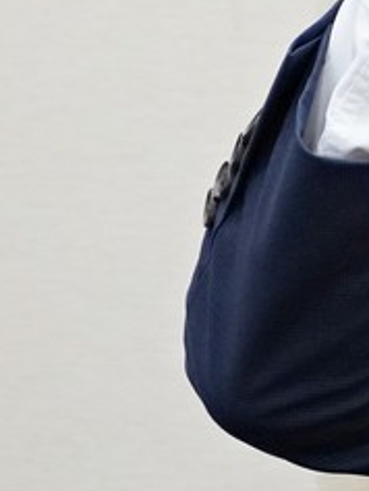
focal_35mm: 333
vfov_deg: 5.9
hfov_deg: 4.4
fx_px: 4728
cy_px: 8
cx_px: 684
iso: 2000
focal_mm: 57
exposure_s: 1/160
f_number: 5.6
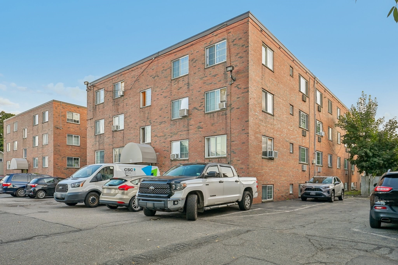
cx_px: 199
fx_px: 243
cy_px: 132
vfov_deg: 57.2
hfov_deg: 78.6
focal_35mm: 22
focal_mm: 22
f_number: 8
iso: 400
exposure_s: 1/100
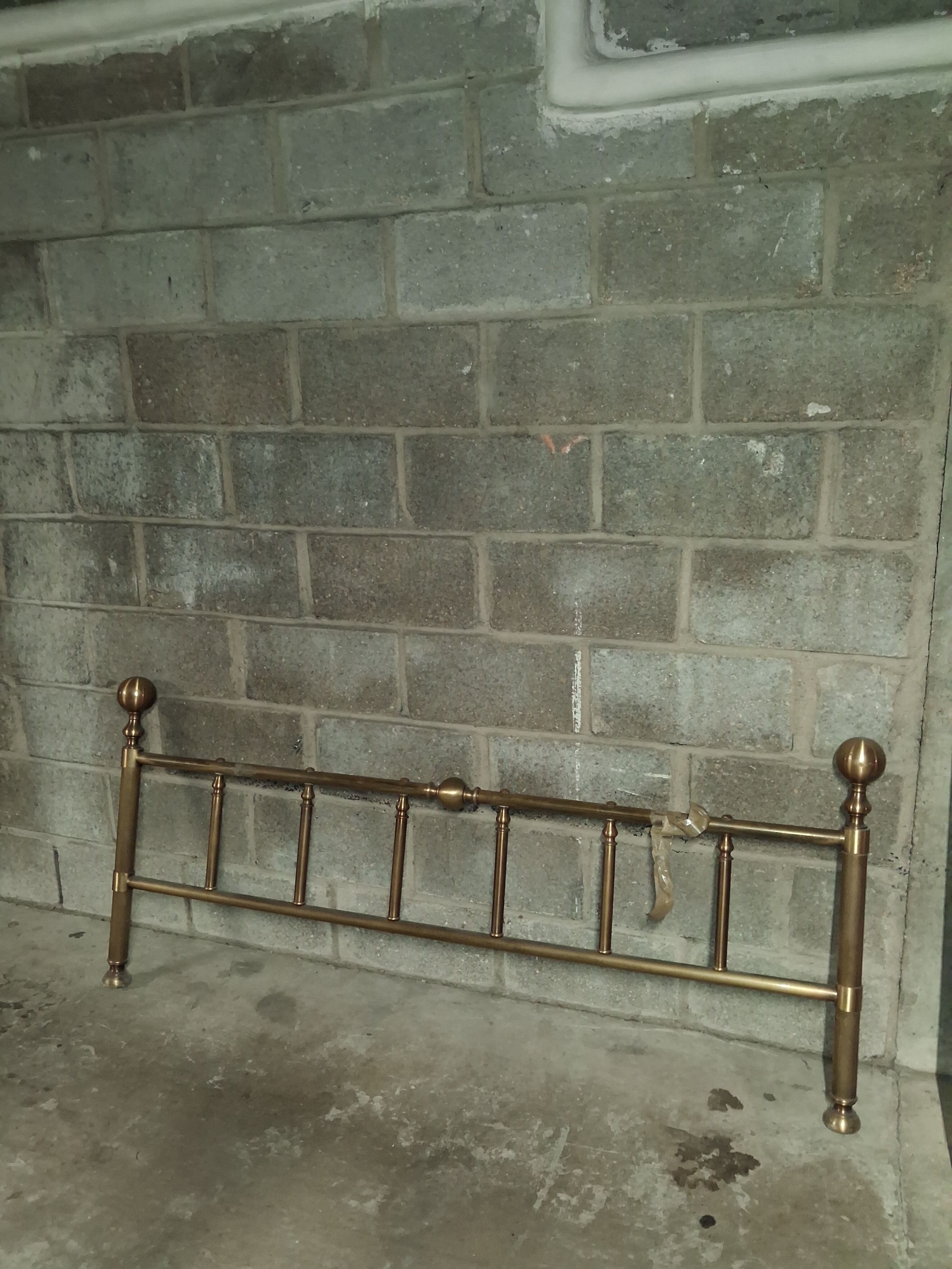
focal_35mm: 27
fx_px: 990
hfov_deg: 51.4
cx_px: 476
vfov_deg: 65.3
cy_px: 634
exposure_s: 1/33
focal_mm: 4
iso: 500
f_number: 1.8
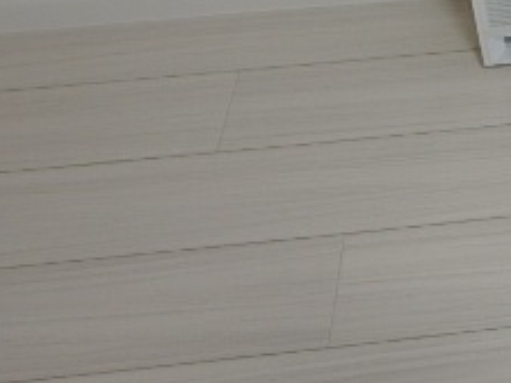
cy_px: -89
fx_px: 886
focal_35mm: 60
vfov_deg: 22.3
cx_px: 680
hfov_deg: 26.7
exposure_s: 1/50
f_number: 3.5
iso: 200
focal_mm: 3.7
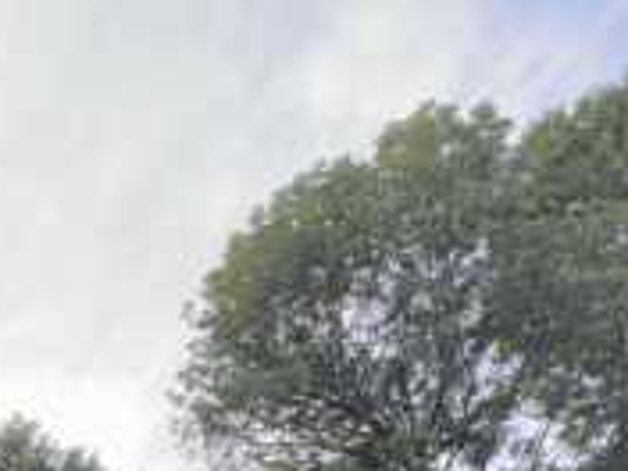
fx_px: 962
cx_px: 84
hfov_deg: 34.5
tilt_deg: +10.6
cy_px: 888
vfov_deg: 19.3
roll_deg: -1.0
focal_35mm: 53
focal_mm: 2.22
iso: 64
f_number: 2.2
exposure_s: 1/122
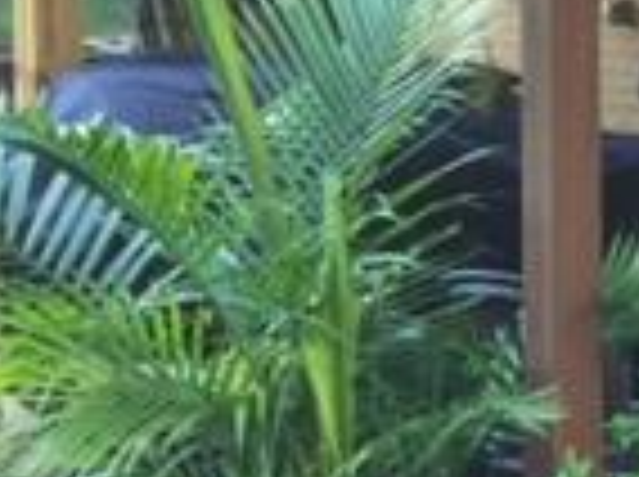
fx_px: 2414
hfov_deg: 12.6
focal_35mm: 131
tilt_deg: -0.2
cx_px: 1404
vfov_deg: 11.1
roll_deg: +0.2
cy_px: -36
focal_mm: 4.15
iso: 32
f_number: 2.2
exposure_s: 1/30
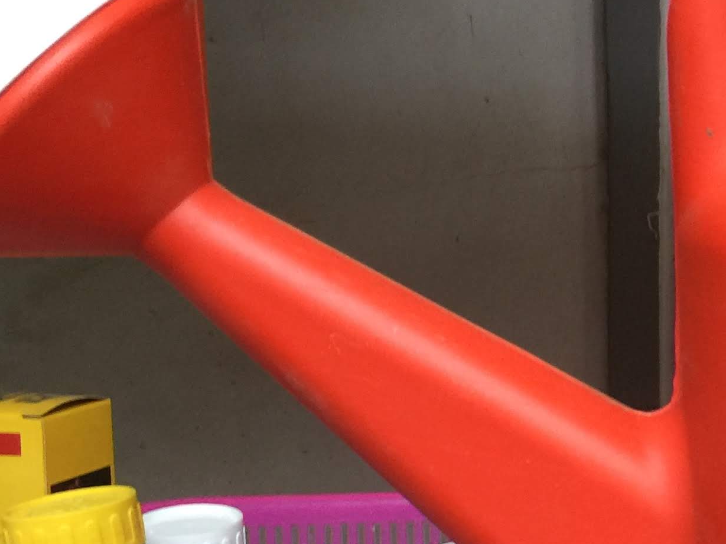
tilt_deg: -8.8
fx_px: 1615
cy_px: 349
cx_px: 841
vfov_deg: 19.1
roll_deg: -1.9
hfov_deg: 23.4
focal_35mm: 77
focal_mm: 4.15
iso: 80
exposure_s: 1/17
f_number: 2.2
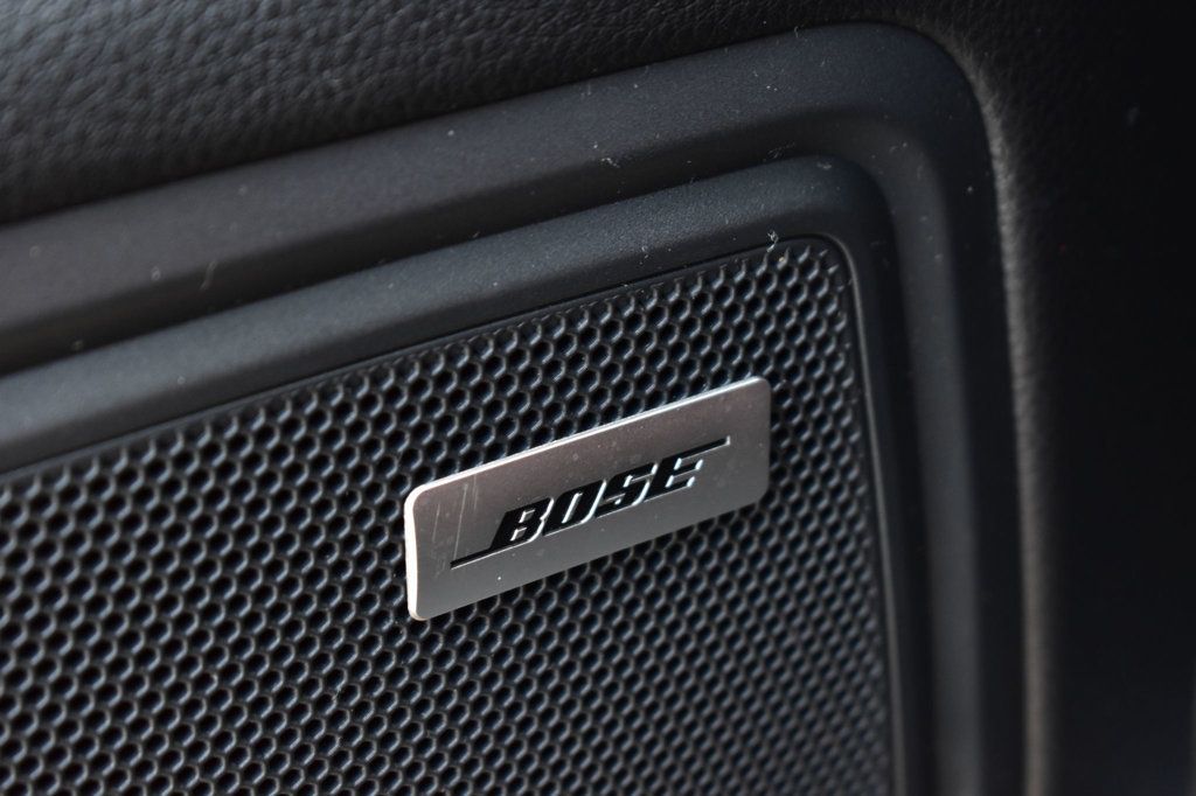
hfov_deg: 24.6
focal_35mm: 82
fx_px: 2740
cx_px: 598
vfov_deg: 16.5
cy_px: 398
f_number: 6.3
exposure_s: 1/15
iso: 1100
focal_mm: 55
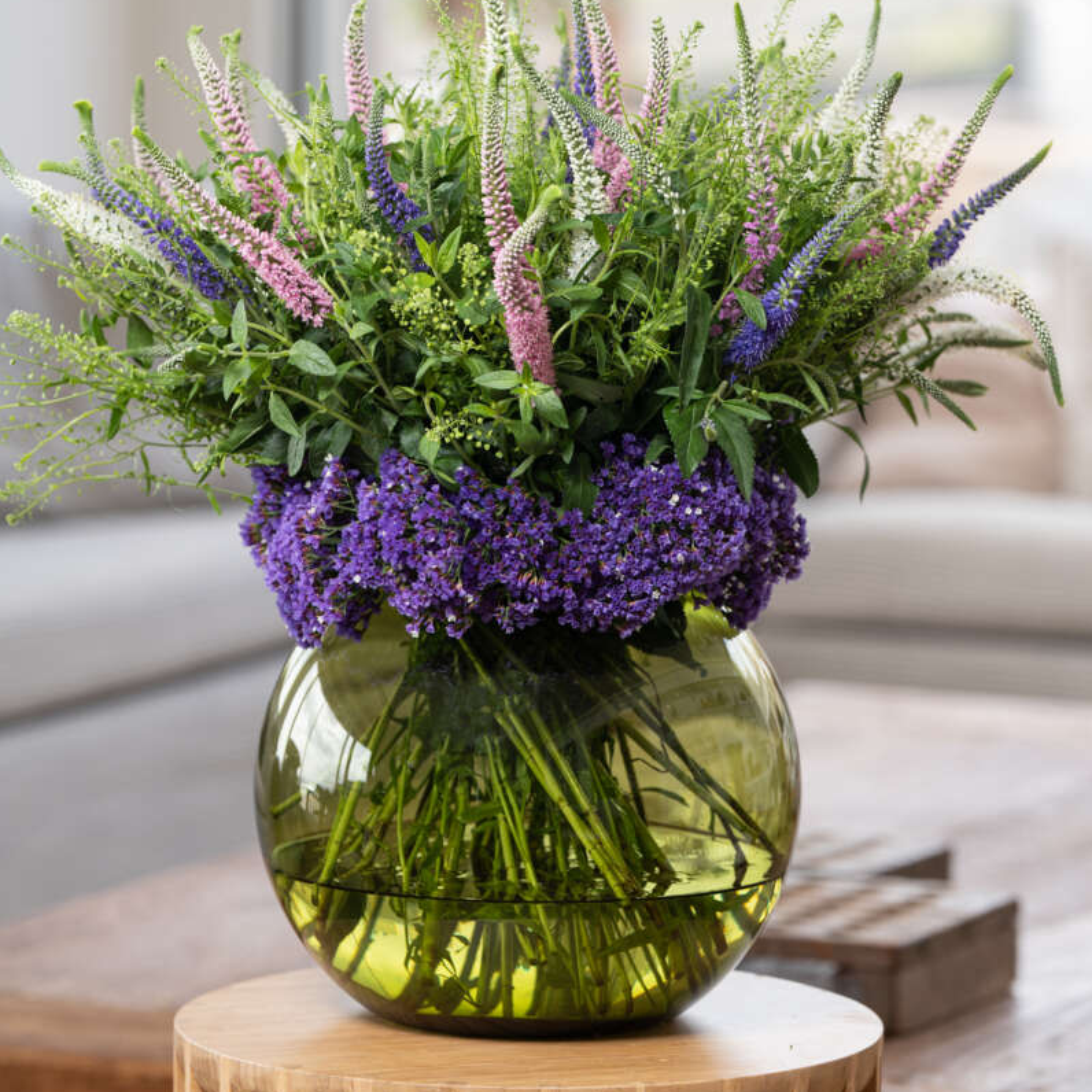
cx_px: 547
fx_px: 6674
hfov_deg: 9.4
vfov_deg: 9.4
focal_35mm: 187
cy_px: 530
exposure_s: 1/160
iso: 125
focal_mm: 146
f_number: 4
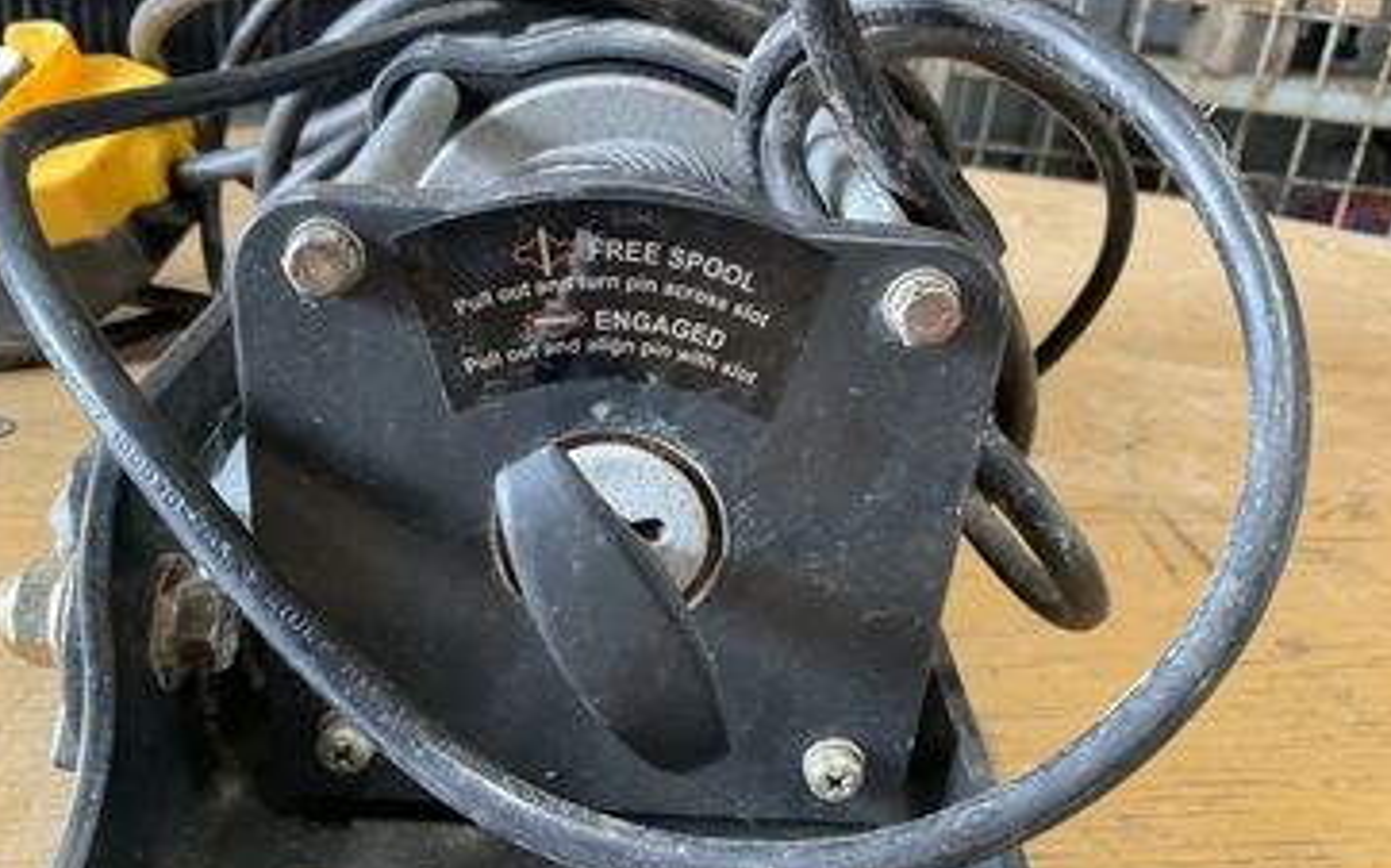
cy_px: 568
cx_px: 634
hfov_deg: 56.6
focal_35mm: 34
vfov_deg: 36.9
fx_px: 1289
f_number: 1.8
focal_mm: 3
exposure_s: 1/60
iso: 125
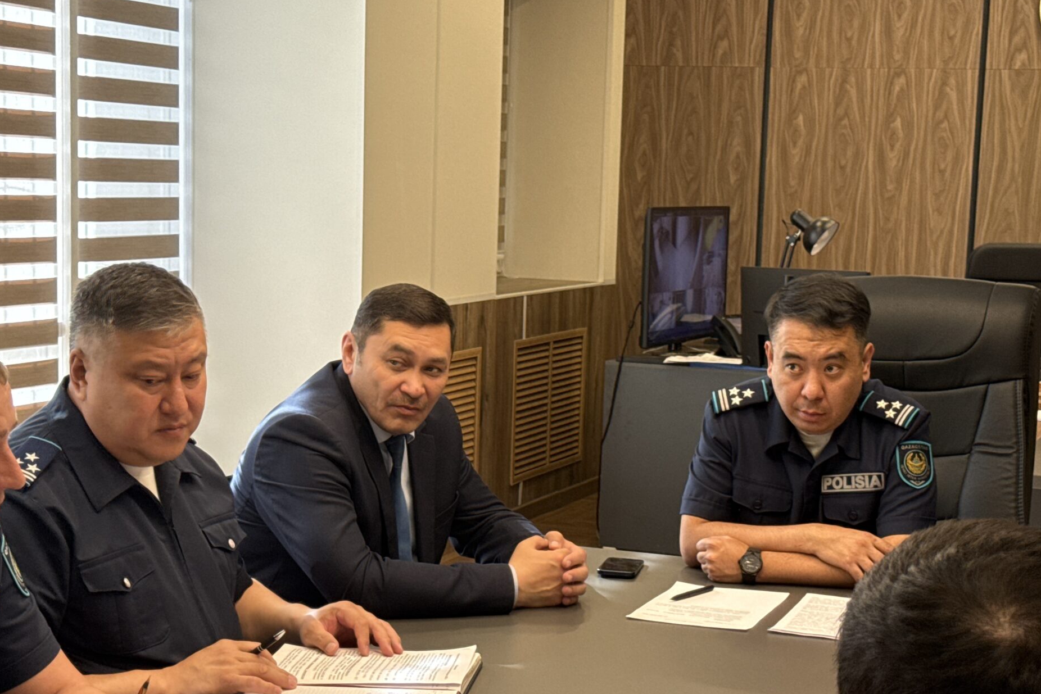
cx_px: 551
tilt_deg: -6.8
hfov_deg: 29.2
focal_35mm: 69
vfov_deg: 19.7
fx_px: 1995
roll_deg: -1.2
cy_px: 427
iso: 160
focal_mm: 6.76
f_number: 1.78
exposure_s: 1/142
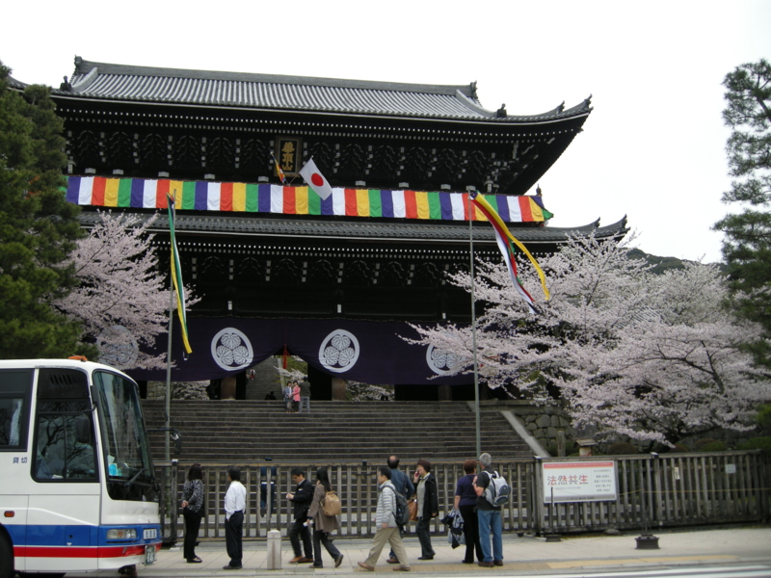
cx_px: 386
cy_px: 289
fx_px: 780
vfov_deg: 40.7
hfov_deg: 52.6
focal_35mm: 35
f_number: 3
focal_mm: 7.5
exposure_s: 1/68.7
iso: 64
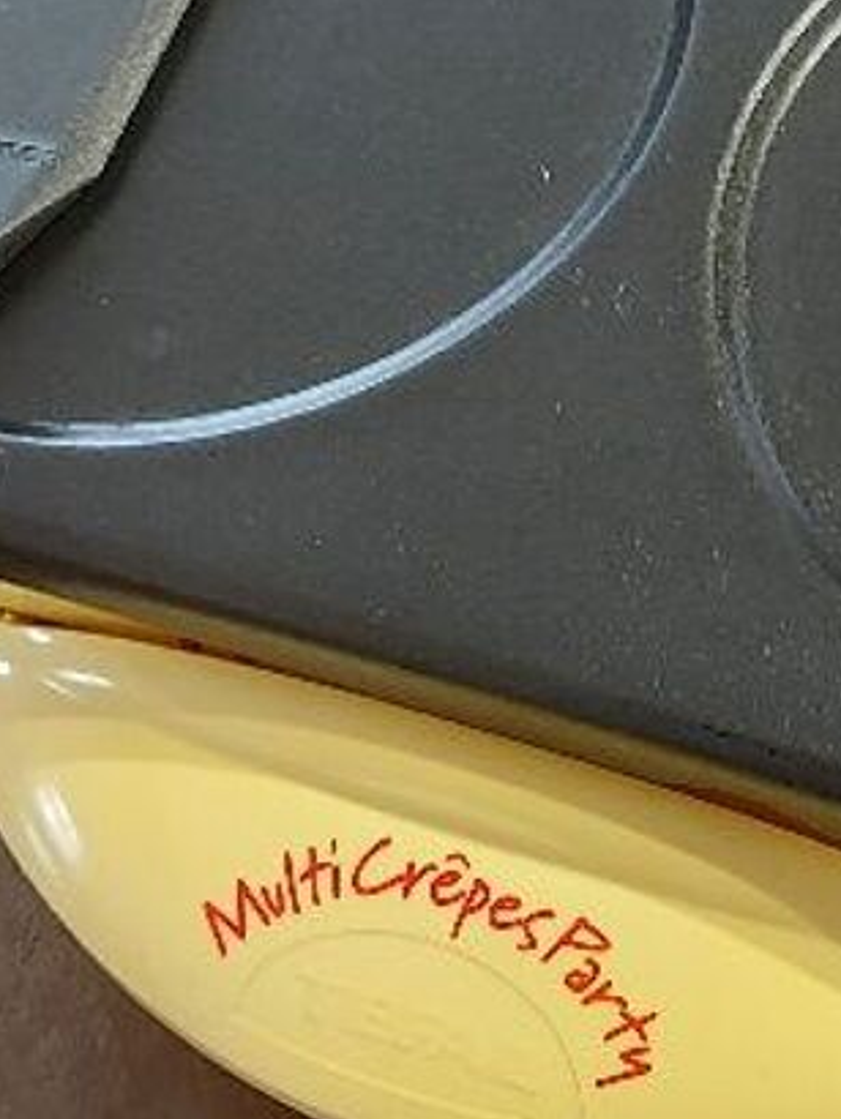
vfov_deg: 24.0
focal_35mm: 78
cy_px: 12
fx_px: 2524
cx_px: 874
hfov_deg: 18.4
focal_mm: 5.23
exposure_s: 1/20
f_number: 1.8
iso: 400
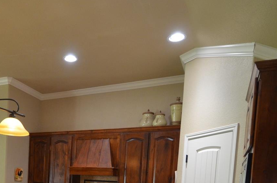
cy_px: 212
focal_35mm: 36
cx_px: 69
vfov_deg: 31.5
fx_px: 276
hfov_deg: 51.0
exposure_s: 1/60
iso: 720
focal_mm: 10
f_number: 4
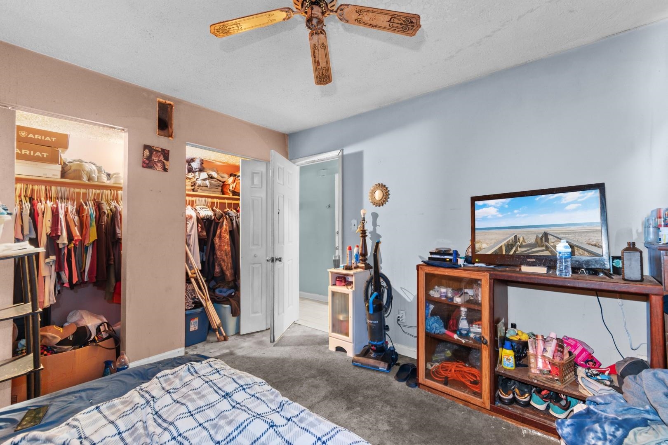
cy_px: 222
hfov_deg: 100.4
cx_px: 334
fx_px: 278
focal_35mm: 15
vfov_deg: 77.3
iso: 100
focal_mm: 10
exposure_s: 6
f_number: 4.5
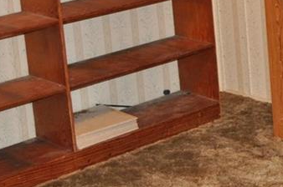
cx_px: 313
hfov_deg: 16.8
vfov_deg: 11.3
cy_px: -35
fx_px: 926
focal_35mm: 118
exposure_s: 1/60
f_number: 2.8
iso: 800
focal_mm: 26
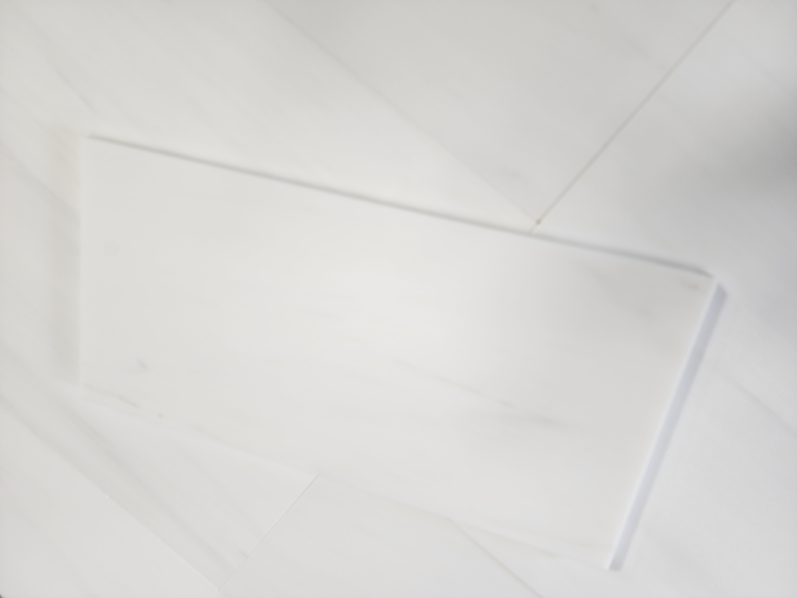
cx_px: 398
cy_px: 299
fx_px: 530
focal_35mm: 23
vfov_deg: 58.9
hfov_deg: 73.9
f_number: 1.8
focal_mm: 6.4
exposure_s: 1/120
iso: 80
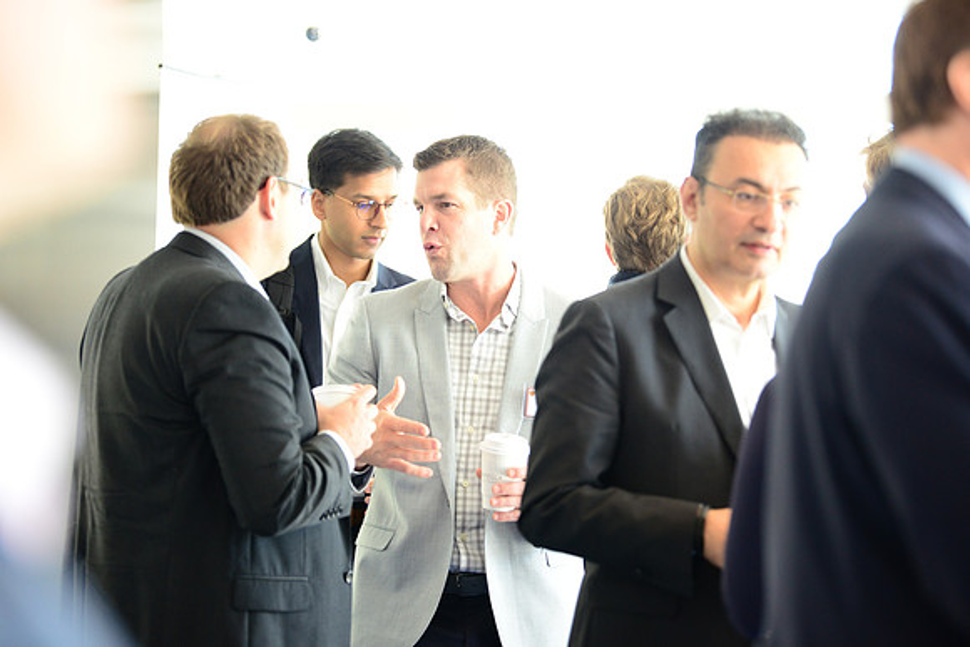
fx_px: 3018
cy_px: 324
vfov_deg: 12.2
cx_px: 485
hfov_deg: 18.3
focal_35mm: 112
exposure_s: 1/320
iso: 1600
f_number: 2.8
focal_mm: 112
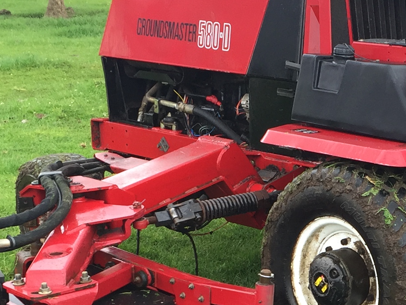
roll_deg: -0.5
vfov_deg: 14.4
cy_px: 371
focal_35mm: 99
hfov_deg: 19.4
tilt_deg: -18.0
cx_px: 377
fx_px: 1161
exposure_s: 1/120
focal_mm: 4.15
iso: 32
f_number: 2.2
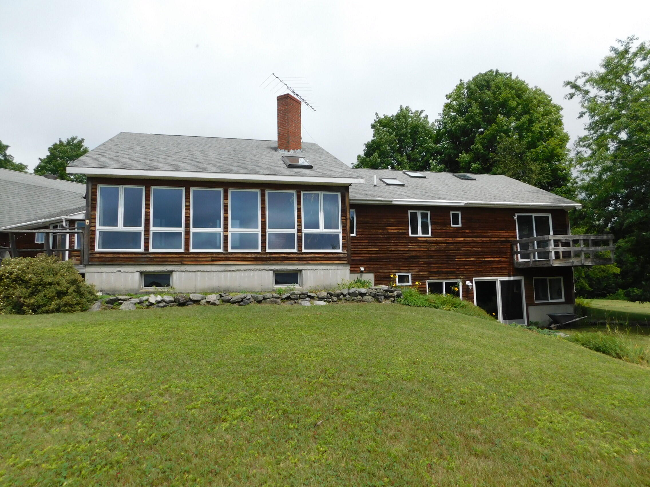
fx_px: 432
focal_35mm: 23
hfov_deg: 73.9
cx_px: 325
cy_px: 244
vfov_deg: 58.9
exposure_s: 1/500
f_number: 6
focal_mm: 4
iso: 125
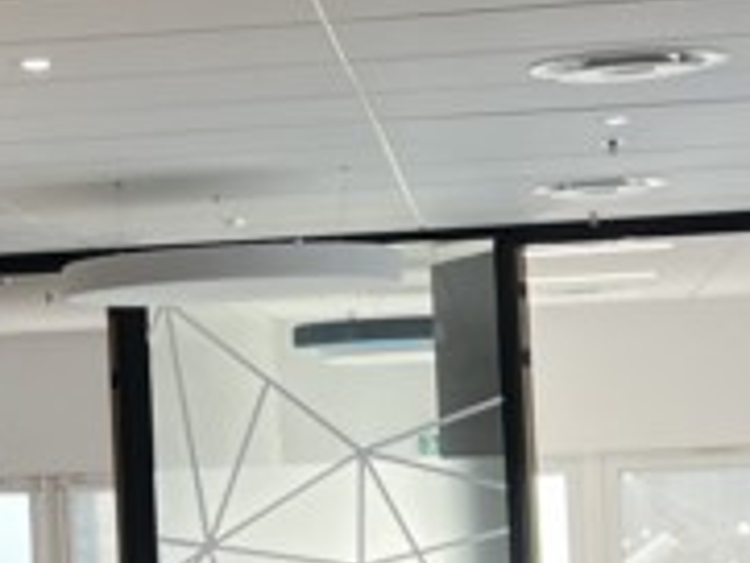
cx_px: 87
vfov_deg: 10.1
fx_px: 3187
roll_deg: +2.0
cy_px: 323
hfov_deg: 13.3
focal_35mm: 147
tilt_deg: +4.2
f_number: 1.5
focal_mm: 5.7
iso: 80
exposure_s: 1/100
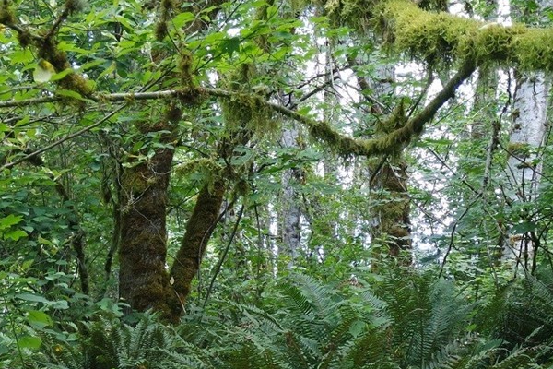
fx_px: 1029
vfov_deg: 20.3
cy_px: 238
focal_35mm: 67
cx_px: 427
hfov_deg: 29.5
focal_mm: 14
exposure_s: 1/50
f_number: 4
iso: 400
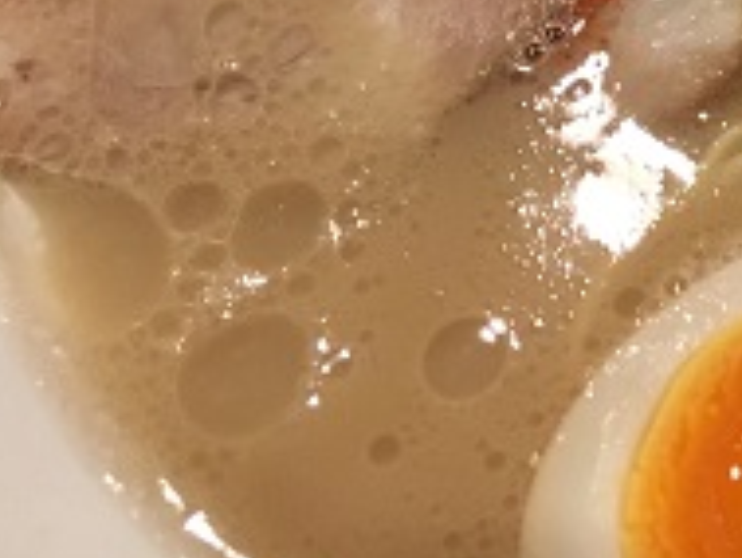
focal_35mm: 92
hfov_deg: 19.3
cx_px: 1025
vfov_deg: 15.4
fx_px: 1973
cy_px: -140
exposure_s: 1/30
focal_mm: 4.15
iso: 125
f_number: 2.2
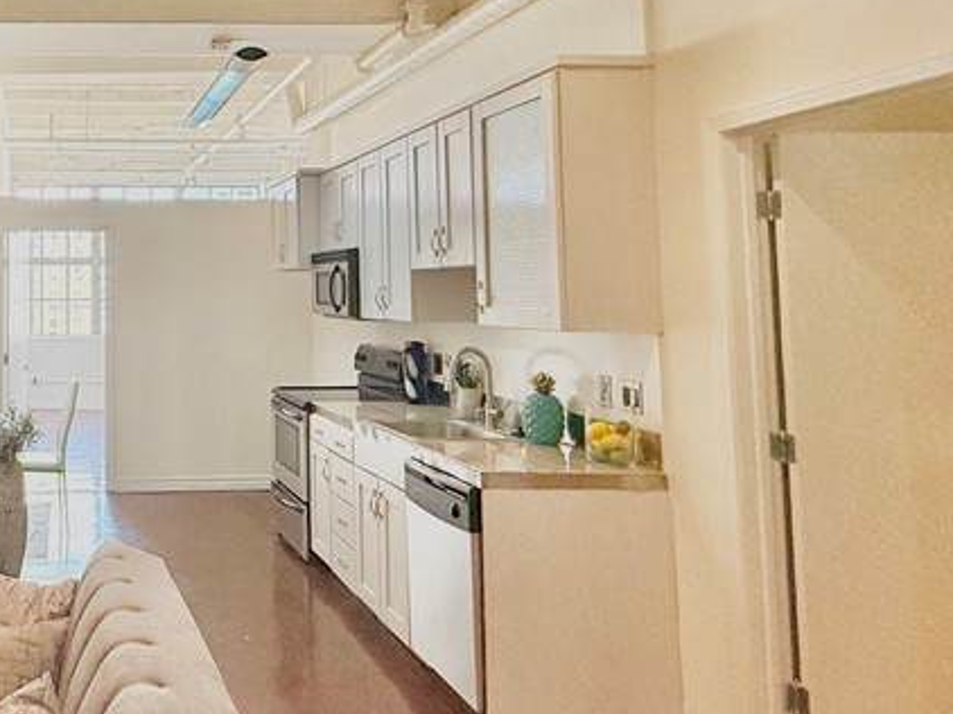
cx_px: 50
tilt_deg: +4.8
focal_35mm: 34
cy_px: 226
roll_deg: +0.0
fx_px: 936
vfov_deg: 41.1
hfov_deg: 47.0
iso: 250
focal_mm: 2.22
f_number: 2.2
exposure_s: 1/120
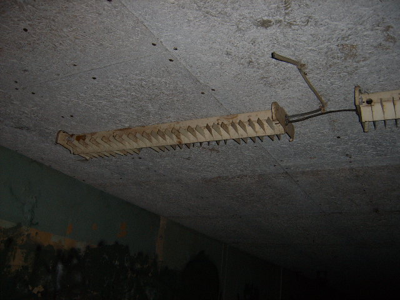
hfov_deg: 52.6
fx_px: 404
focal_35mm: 35
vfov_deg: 40.7
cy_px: 150
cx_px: 200
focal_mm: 5.8
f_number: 2.8
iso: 69
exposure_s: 1/30
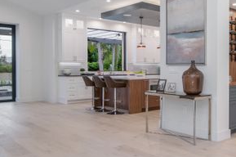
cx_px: 182
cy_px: 71
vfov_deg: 34.1
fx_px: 255
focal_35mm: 39
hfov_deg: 47.4
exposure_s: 1/20
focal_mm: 22
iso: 320
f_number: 8
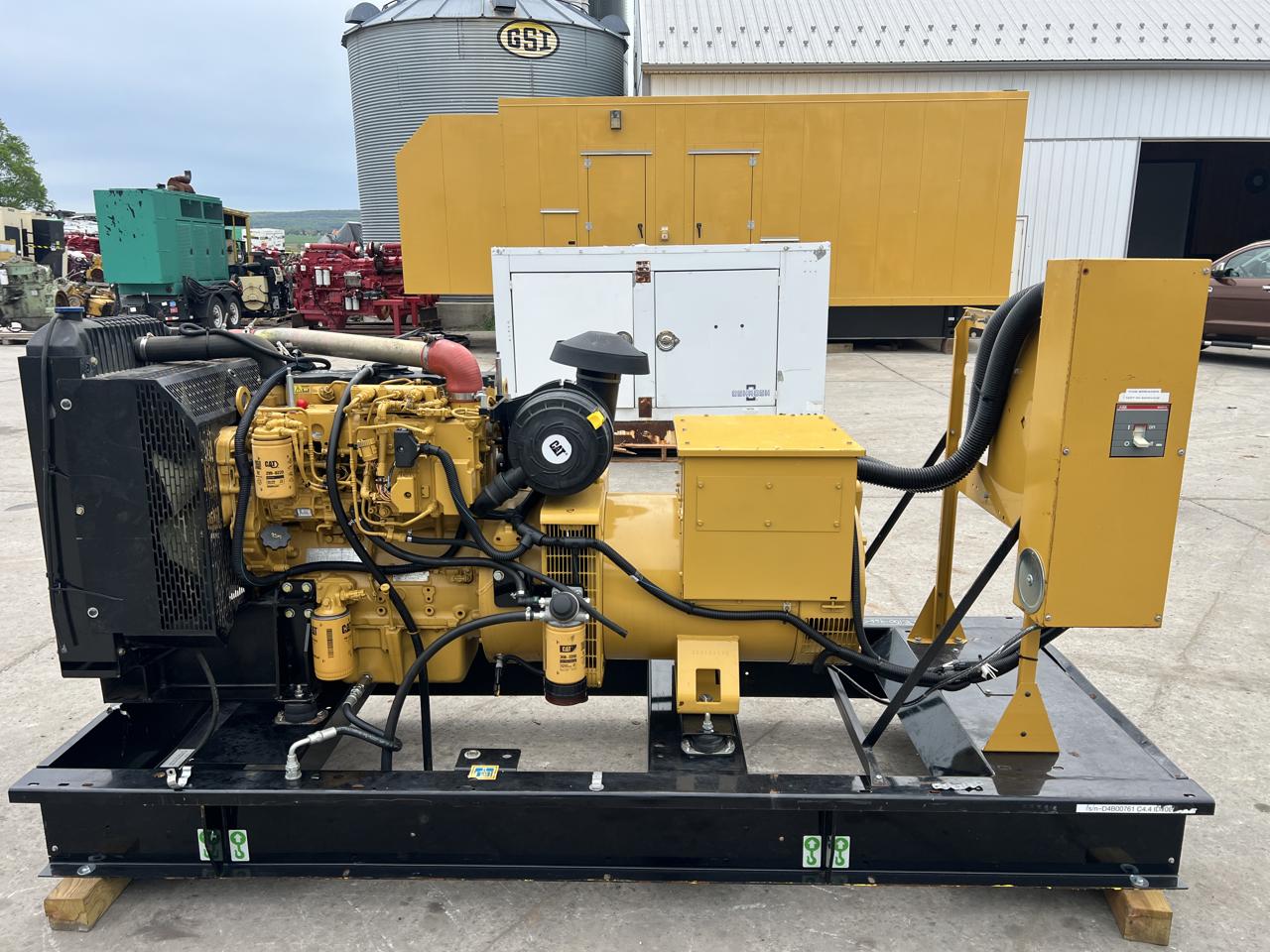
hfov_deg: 67.3
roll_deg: +0.7
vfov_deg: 53.1
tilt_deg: -14.8
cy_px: 476
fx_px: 954
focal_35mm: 26
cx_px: 635
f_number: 1.5
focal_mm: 5.7
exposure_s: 1/2252
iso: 50
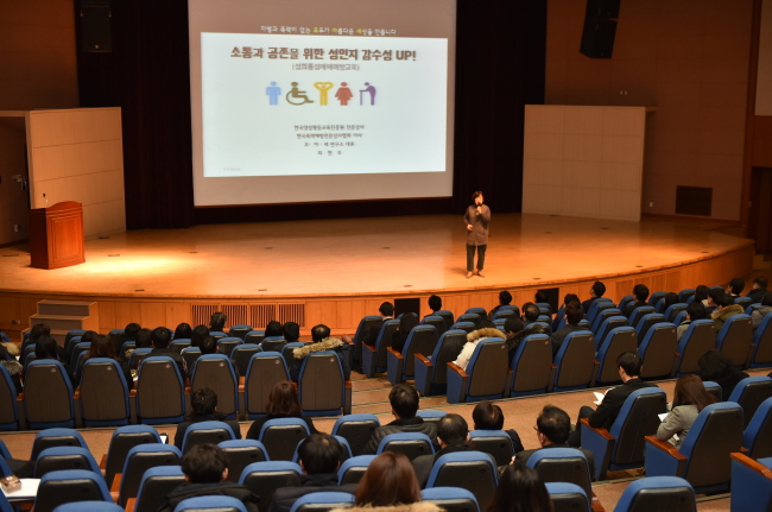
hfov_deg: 41.2
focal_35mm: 48
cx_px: 386
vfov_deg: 28.0
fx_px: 1028
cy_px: 256
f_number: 2.8
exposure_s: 1/125
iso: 1000
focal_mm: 48
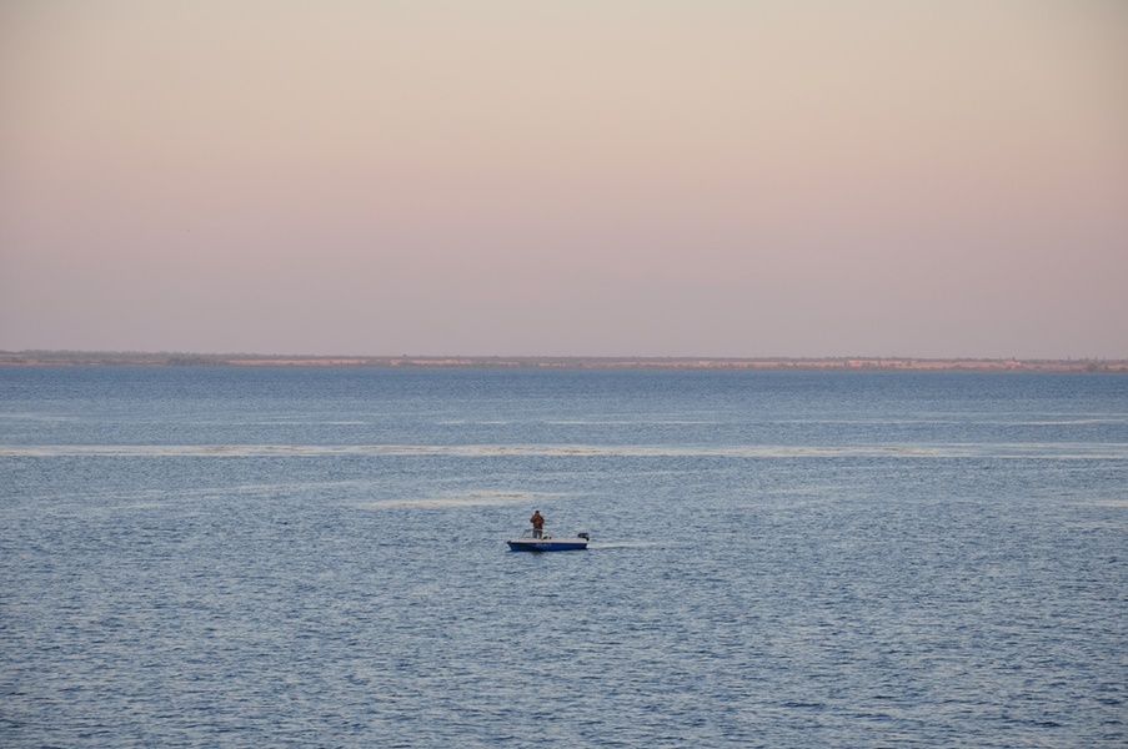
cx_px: 564
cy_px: 374
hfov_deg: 13.1
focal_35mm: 158
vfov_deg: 8.7
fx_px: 4930
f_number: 9
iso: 200
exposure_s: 1/100
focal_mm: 105
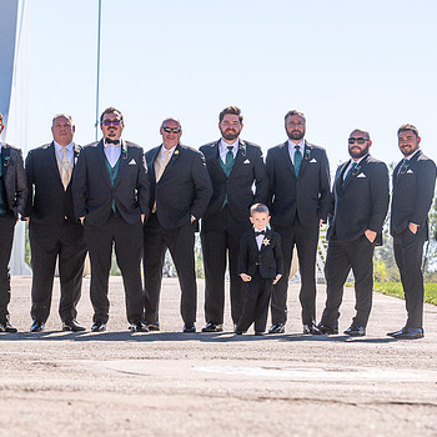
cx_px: 109
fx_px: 2271
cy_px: 202
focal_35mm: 159
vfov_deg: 11.0
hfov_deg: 11.0
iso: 400
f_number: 5.6
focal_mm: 105
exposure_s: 1/2000
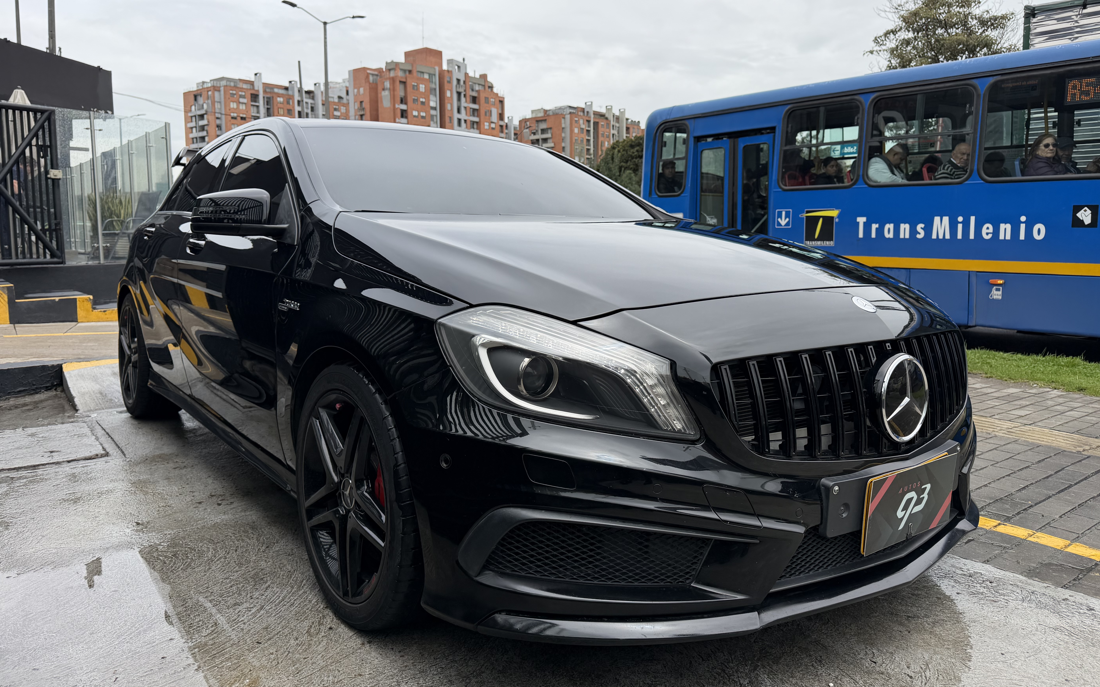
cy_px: 301
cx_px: 554
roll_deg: +0.6
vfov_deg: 47.5
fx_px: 779
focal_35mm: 26
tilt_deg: -5.5
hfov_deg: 70.4
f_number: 1.78
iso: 80
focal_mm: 6.76
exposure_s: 1/3759
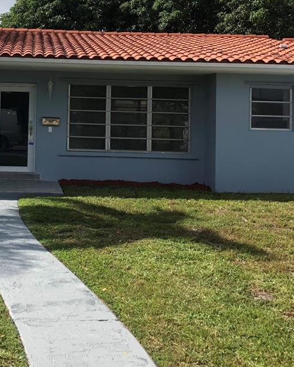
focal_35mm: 54
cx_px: 38
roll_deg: -1.6
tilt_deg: +0.6
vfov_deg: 34.1
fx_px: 587
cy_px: 96
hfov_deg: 27.3
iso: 20
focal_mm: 3.99
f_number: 1.8
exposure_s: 1/2703
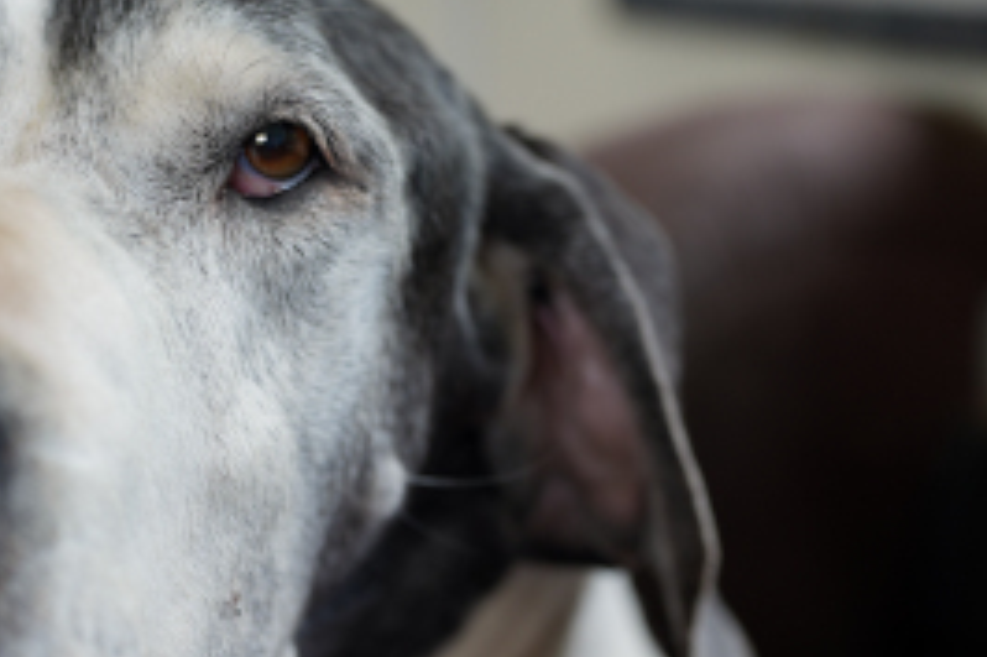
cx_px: 117
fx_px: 2192
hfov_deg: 24.7
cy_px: 548
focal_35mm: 80
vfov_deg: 16.9
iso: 100
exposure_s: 1/60
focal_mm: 40
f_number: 2.2
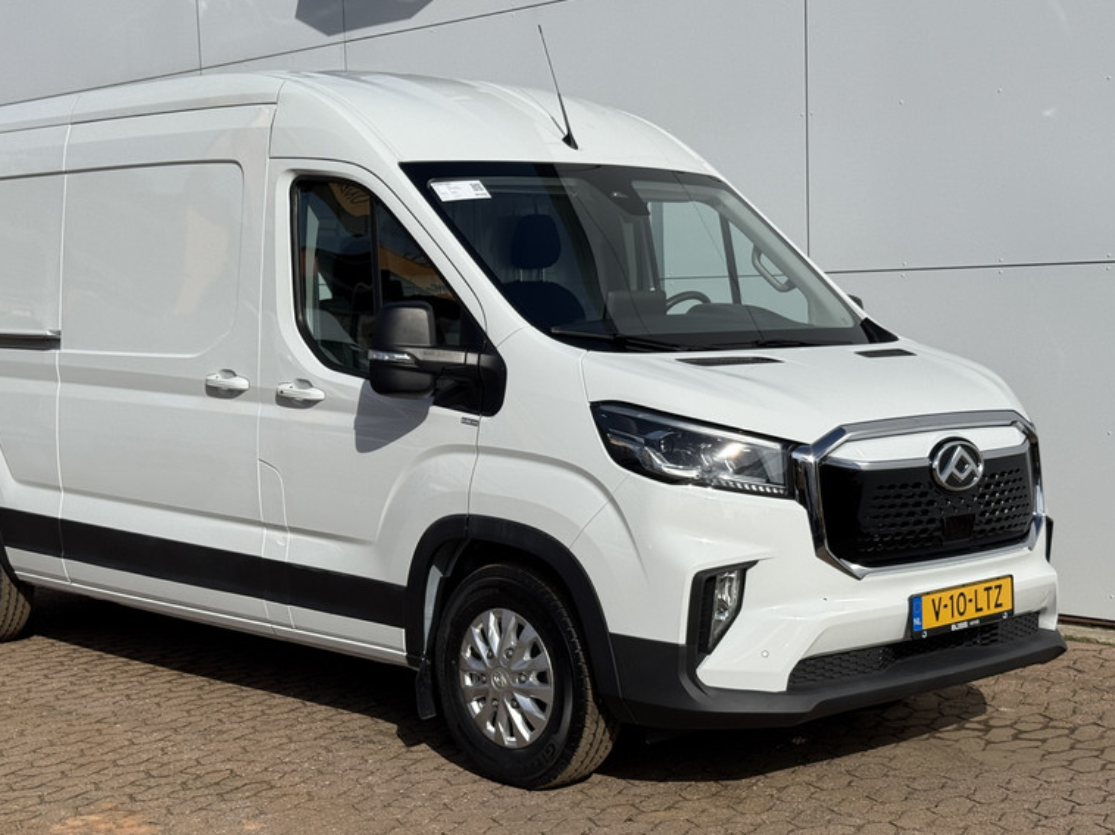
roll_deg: +2.1
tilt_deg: -4.2
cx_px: 478
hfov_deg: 33.7
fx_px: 1835
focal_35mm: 57
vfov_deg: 25.6
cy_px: 404
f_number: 1.78
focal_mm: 6.76
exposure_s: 1/11364
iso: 64
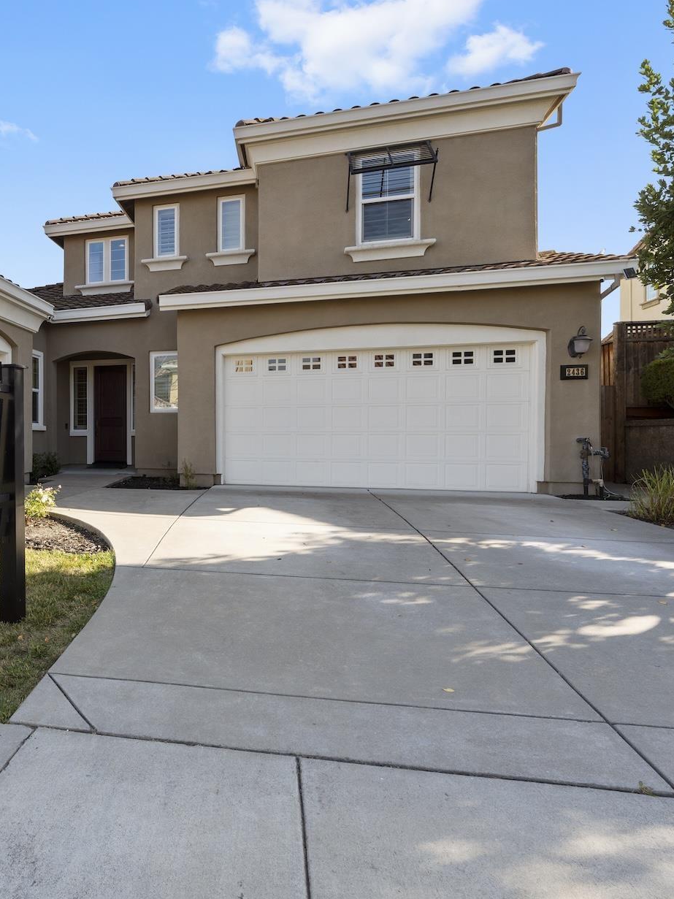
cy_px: 444
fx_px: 545
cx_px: 104
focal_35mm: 21
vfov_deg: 79.0
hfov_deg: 57.1
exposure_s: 1/125
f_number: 9
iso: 160
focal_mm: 14
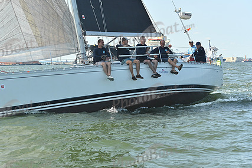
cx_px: 81
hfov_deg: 21.4
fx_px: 665
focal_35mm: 95
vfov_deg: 14.4
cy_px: 73
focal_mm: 70
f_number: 5.6
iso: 320
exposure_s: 1/1250
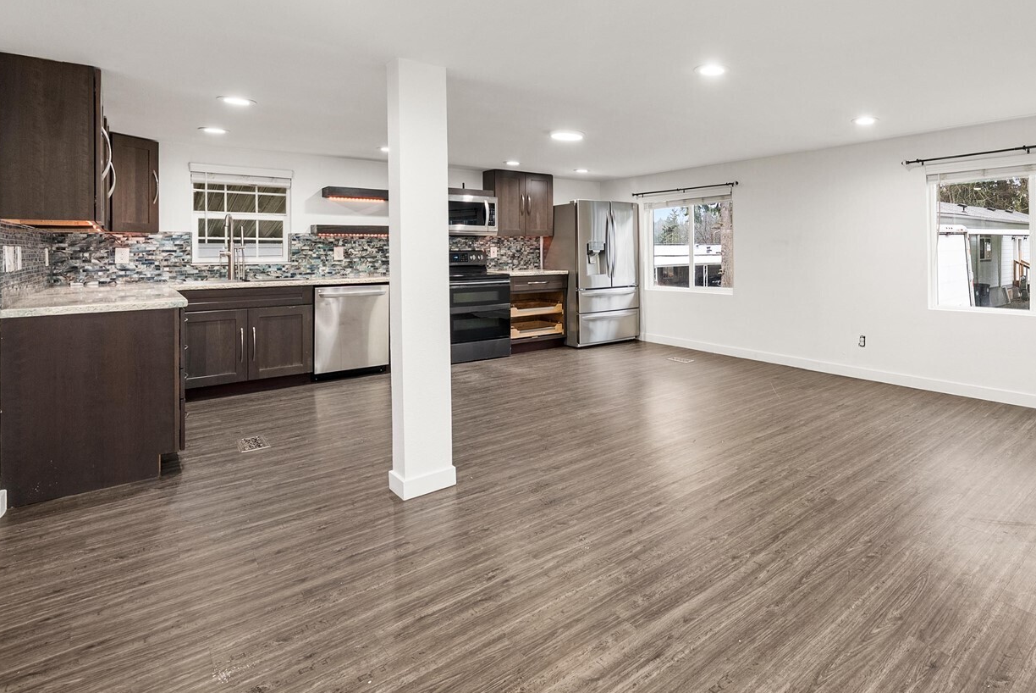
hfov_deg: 87.1
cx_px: 683
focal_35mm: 18
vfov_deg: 66.7
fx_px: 518
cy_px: 269
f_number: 7.1
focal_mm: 13
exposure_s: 1/60
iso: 250
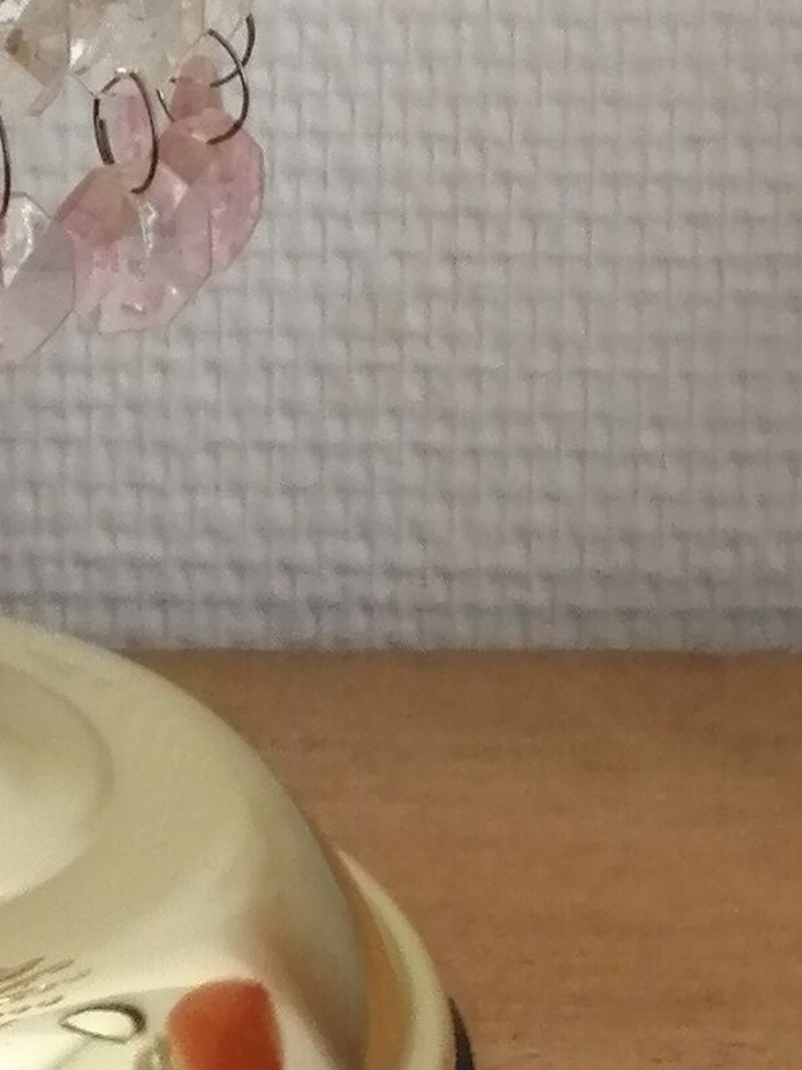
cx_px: -409
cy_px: -371
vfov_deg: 13.9
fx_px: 4202
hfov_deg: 10.5
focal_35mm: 136
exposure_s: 1/50
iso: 100
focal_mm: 3.6
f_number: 1.8
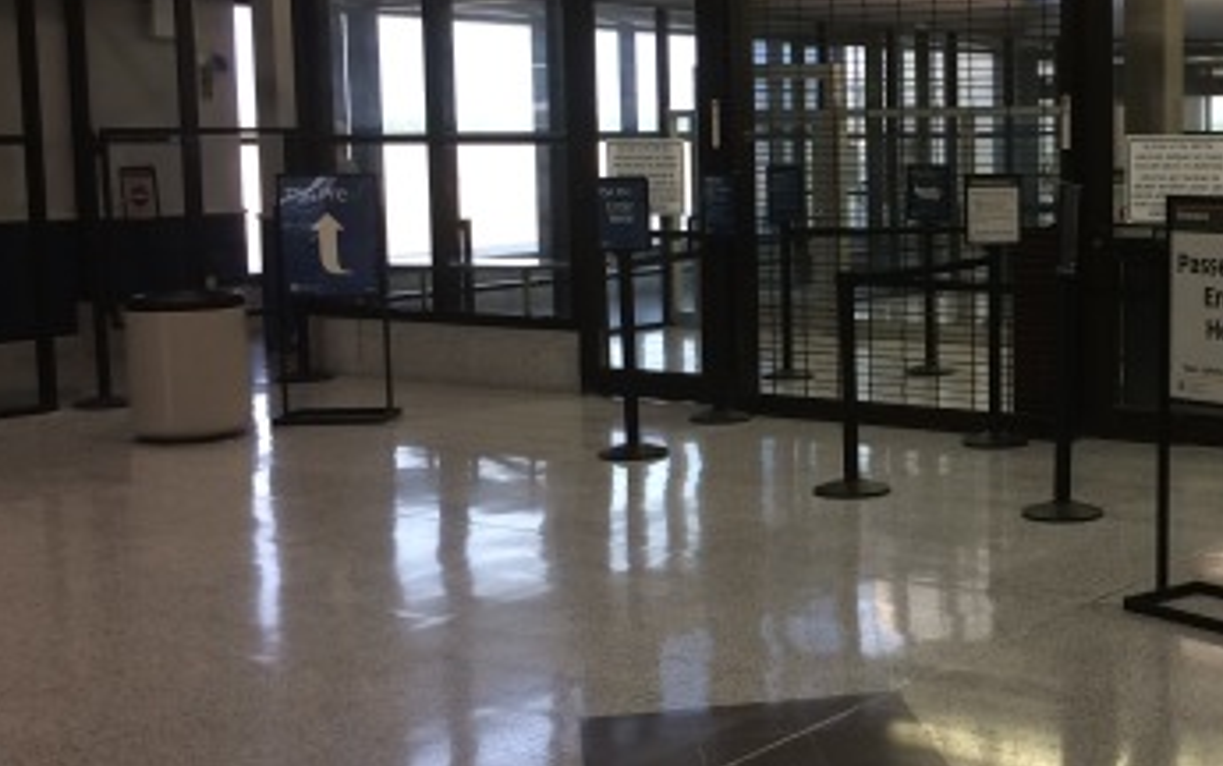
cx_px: 1056
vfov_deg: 22.8
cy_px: 319
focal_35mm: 57
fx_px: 1901
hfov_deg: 34.1
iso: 40
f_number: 2.2
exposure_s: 1/30
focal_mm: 4.15
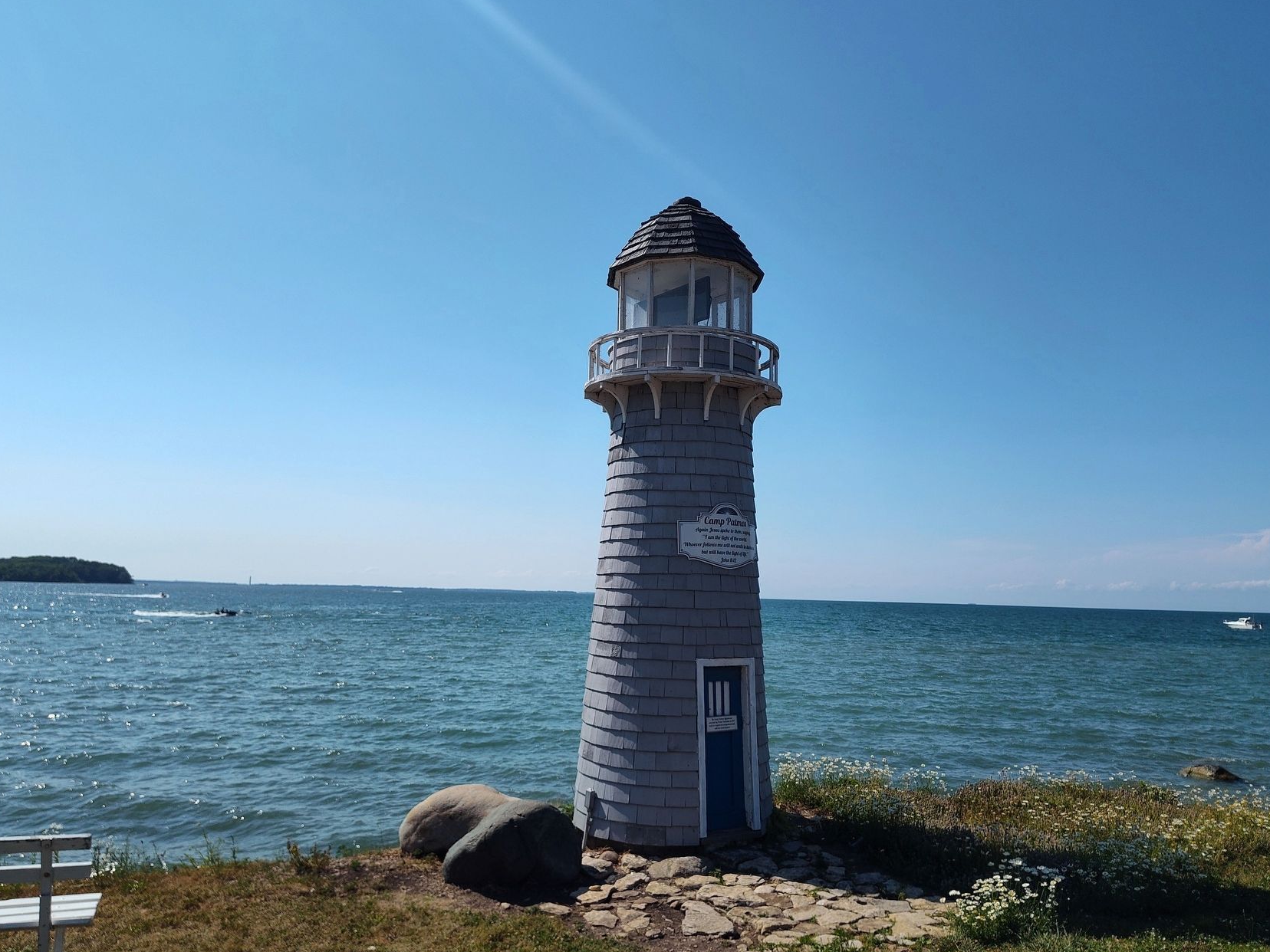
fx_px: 917
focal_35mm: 25
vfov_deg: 54.9
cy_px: 487
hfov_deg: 69.4
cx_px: 658
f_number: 1.8
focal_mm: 5.56
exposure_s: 1/2349
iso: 100
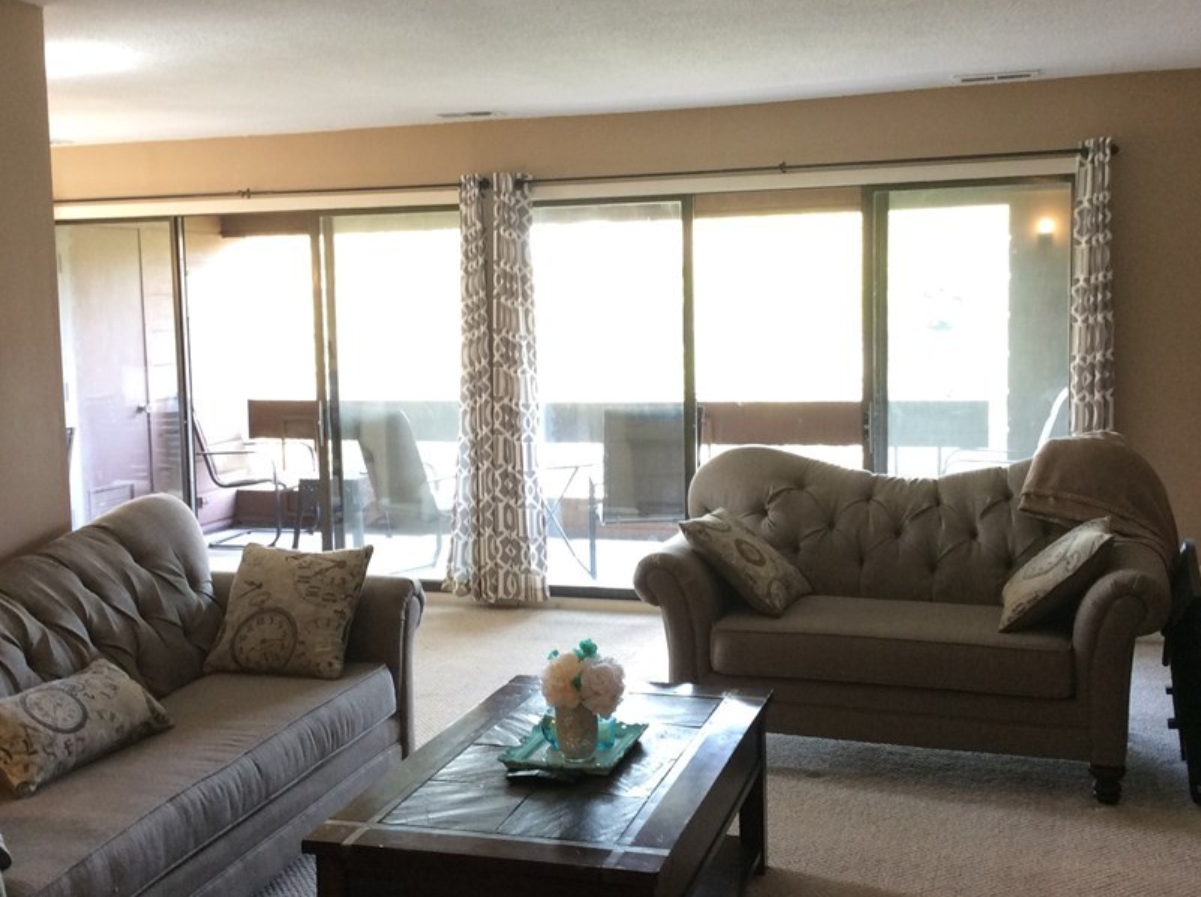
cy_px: 422
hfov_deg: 45.8
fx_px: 1420
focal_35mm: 41
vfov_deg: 35.0
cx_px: 577
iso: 80
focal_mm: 3.3
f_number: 2.4
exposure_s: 1/24
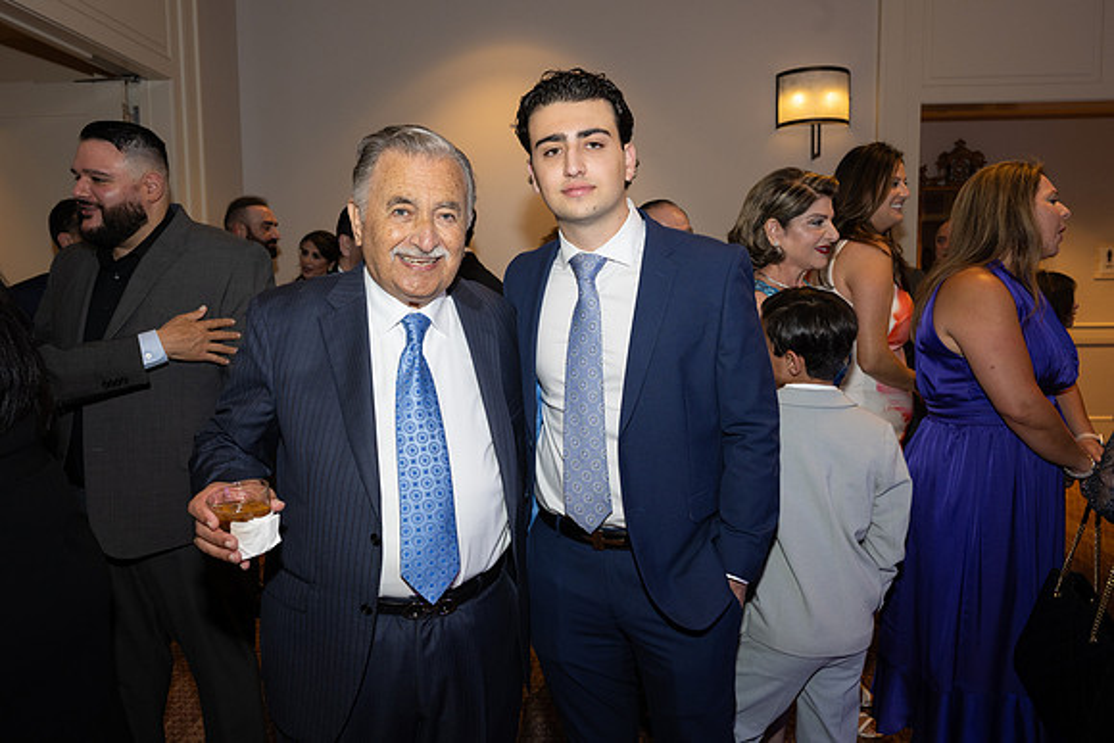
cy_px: 372
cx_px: 557
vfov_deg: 47.2
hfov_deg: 66.4
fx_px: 851
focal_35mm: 28
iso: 800
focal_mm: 27.5
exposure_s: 1/100
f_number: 5.6
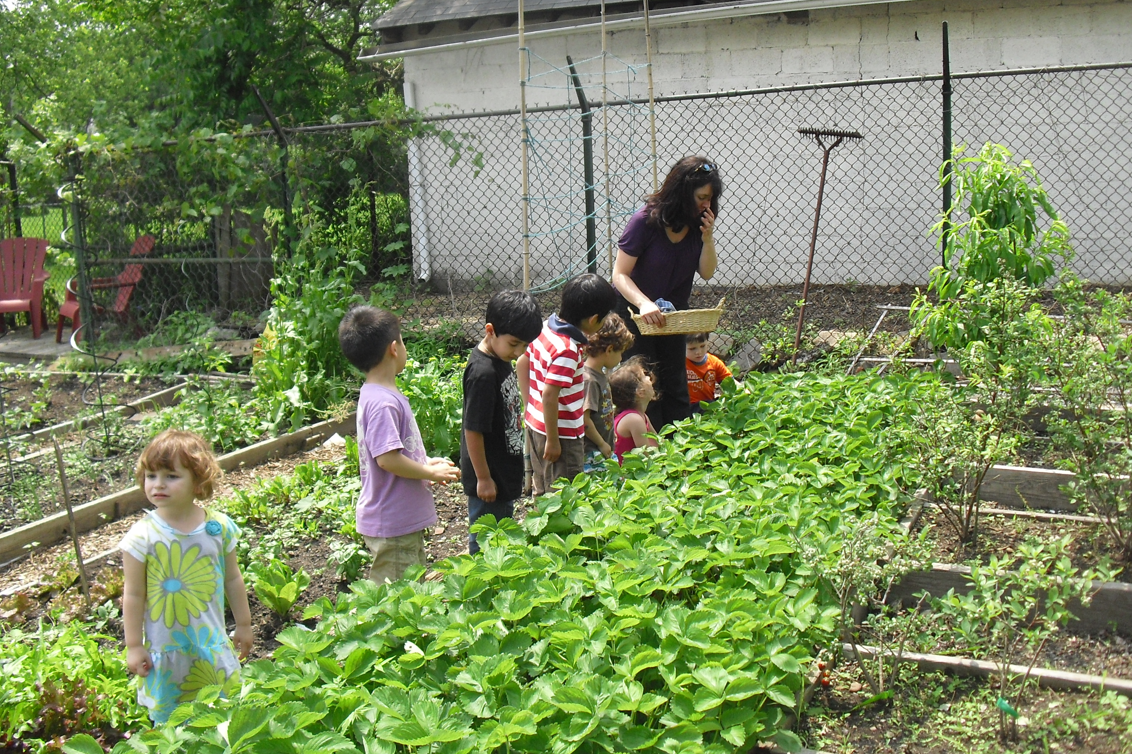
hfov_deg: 50.7
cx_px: 574
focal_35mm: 38
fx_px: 1195
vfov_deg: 35.0
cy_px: 336
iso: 200
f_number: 7.8
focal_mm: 6.3
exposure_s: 1/125
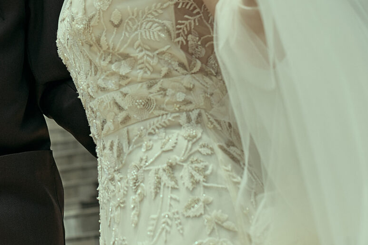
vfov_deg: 11.8
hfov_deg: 17.5
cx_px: 91
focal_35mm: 116
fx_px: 1186
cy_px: 52
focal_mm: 35
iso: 125
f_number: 3.2
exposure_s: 1/6400
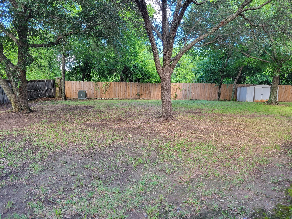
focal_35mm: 26
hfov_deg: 67.3
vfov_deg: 53.1
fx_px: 219
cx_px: 146
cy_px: 110
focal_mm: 5.4
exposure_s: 1/120
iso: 64
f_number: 1.8
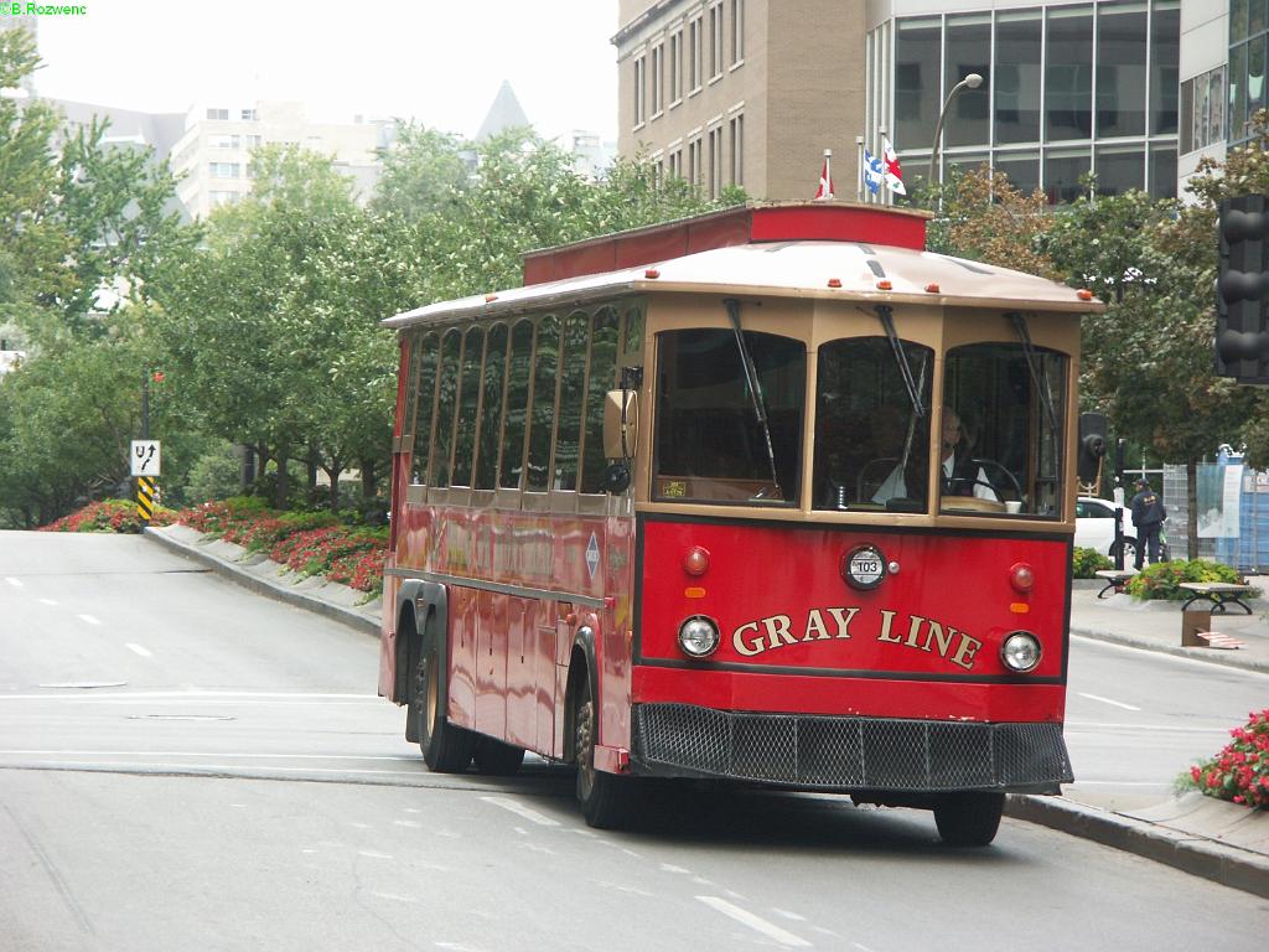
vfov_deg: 7.4
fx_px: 7332
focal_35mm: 200
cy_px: 476
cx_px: 634
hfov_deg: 9.9
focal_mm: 50.8
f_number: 3.5
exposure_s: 1/160
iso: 100
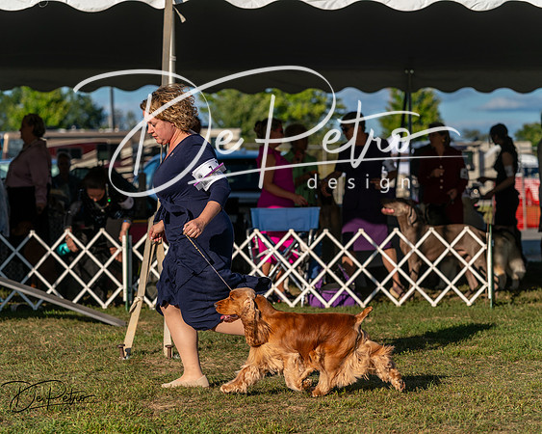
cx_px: 271
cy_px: 217
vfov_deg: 12.4
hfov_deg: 15.5
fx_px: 1986
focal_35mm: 124
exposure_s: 1/1250
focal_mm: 110
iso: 100
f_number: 4.5
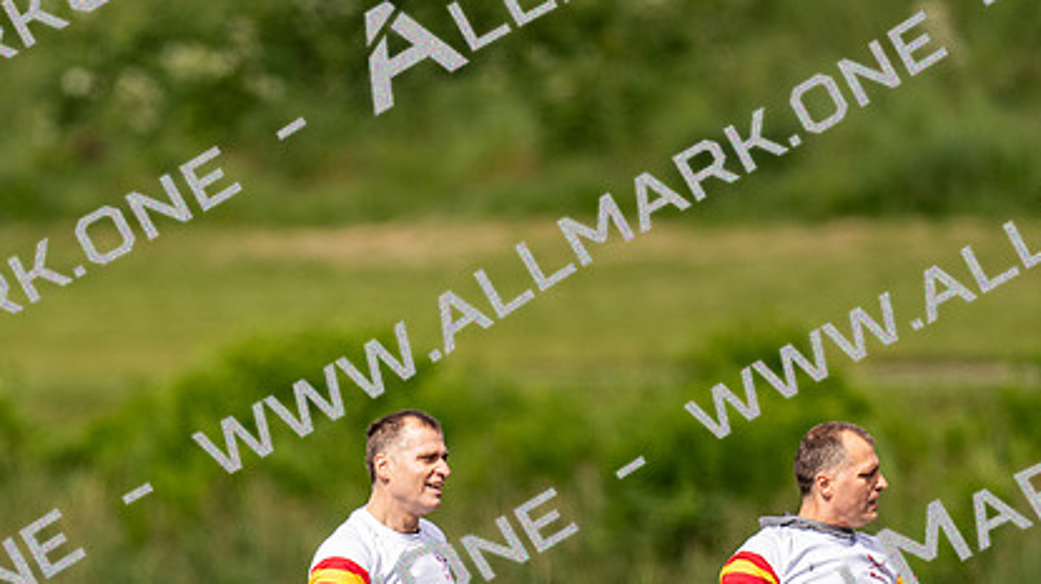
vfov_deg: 0.9
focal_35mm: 1317
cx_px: 502
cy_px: 481
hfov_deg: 1.6
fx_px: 36337
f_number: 4
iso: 280
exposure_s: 1/2500
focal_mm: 600
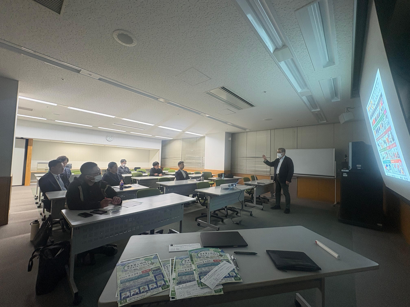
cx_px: 205
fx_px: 166
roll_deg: -1.4
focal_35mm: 14
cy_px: 154
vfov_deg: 85.7
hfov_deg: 102.1
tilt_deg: +2.9
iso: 160
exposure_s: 1/60
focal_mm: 2.22
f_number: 2.2
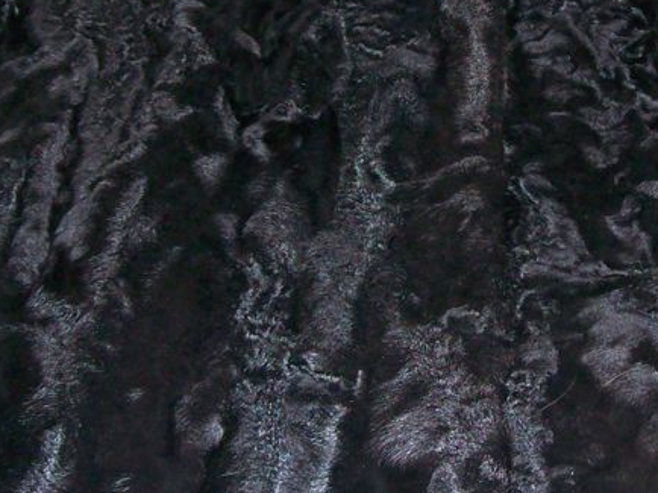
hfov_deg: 23.4
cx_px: 461
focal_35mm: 83
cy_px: 113
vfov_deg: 17.6
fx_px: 1577
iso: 200
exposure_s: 1/64
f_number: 2.7
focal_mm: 6
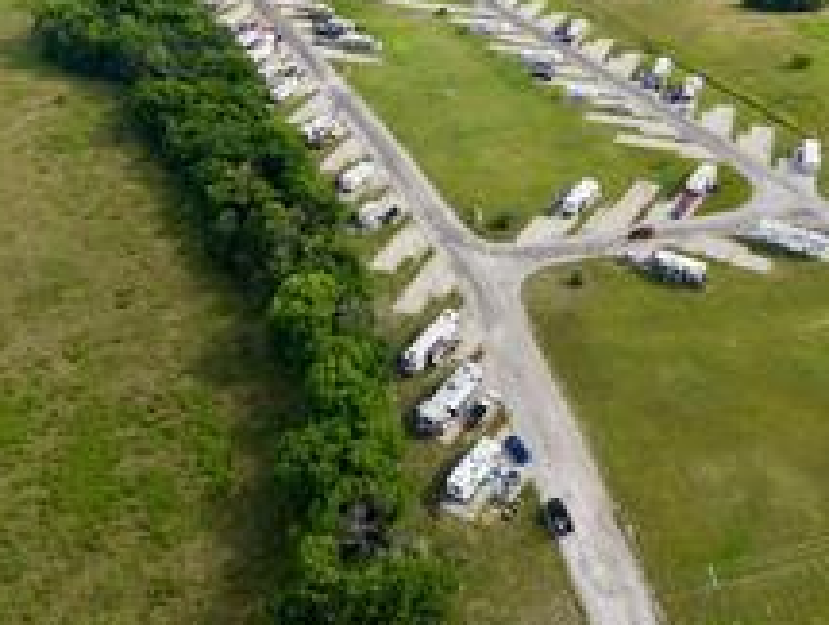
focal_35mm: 38
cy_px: 158
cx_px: 499
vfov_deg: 36.9
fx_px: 912
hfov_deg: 48.6
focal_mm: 8.67
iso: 170
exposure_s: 1/2000
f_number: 1.8
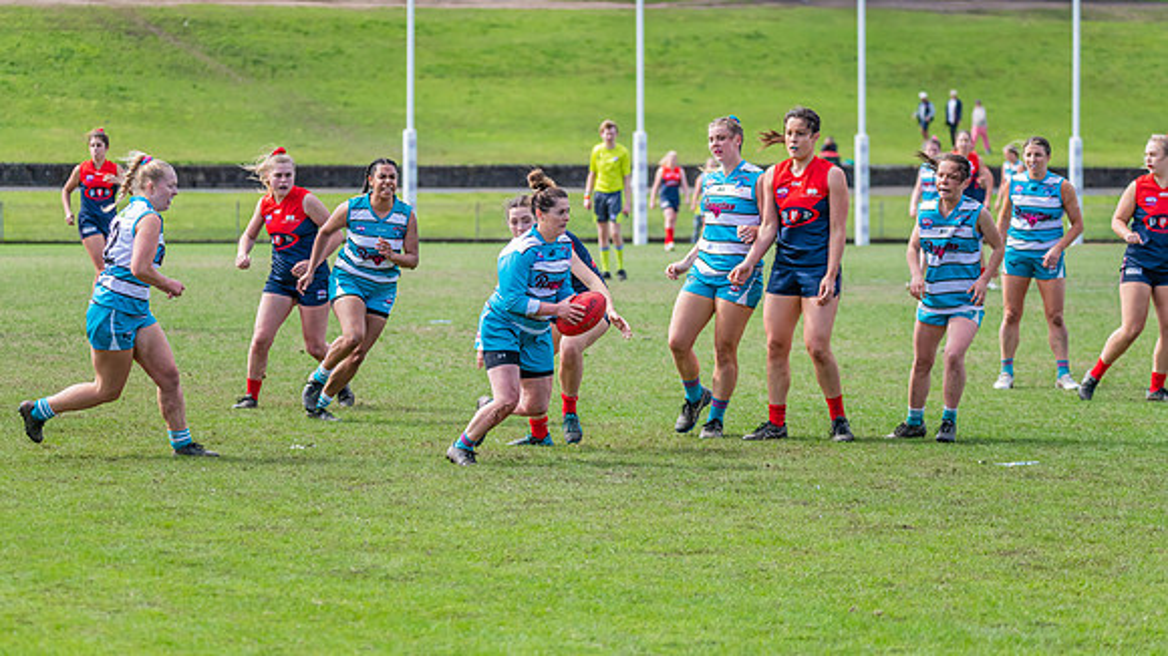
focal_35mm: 157
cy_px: 267
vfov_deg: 7.7
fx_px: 4865
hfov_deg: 13.7
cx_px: 584
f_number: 5.6
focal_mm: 150
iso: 800
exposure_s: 1/1600
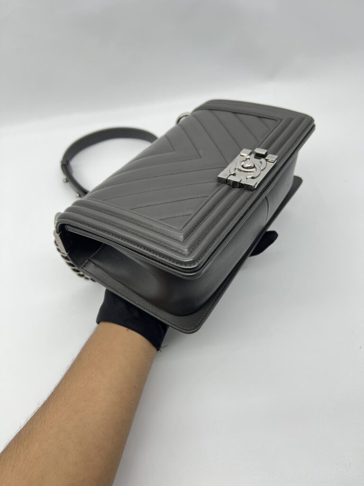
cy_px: 243
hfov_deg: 53.1
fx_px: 365
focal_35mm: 26
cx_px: 182
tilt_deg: -47.8
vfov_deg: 67.3
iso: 40
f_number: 1.5
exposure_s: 1/100
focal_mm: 5.7
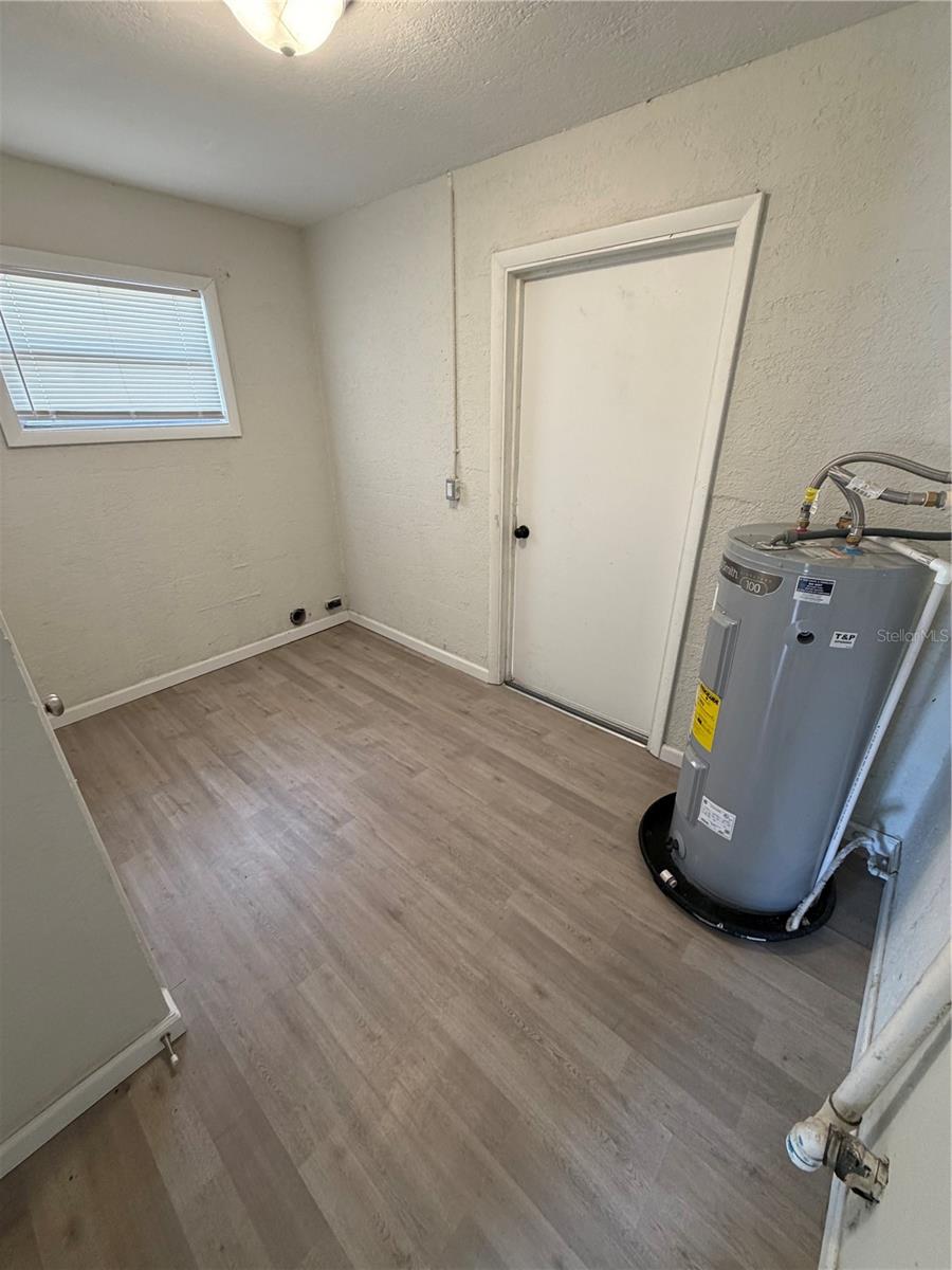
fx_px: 513
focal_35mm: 14
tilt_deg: -23.9
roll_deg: -0.3
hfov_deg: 85.7
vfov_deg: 102.1
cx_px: 476
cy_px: 635
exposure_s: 1/60
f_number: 2.2
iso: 200
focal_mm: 2.22
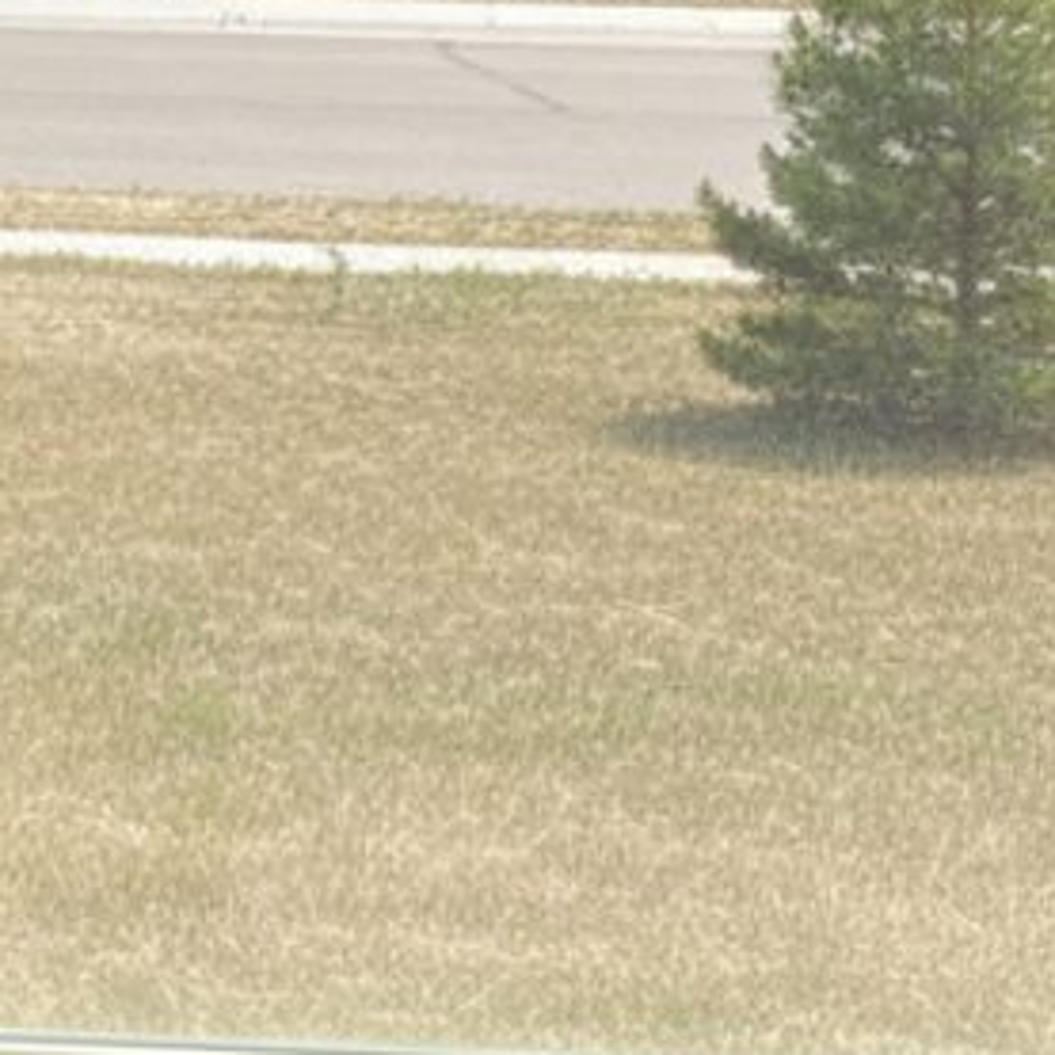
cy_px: -263
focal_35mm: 92
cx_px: -1105
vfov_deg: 17.8
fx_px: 3172
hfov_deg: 15.0
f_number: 1.78
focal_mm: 6.8
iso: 140
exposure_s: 1/393
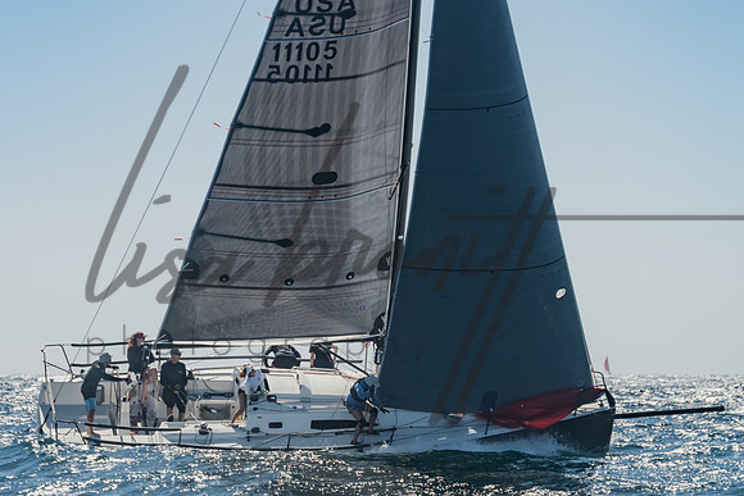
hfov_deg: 11.2
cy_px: 315
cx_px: 330
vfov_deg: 7.5
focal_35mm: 184
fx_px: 3794
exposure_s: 1/500
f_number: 6.3
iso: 160
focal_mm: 110
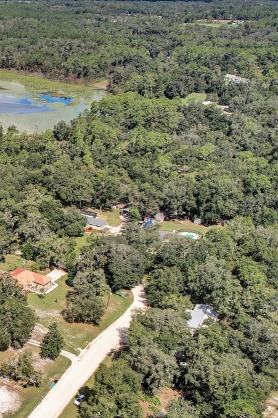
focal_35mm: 52
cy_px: 243
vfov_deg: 38.1
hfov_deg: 22.2
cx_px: -118
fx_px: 603
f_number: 2.8
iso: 100
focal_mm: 8.4
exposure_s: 1/250
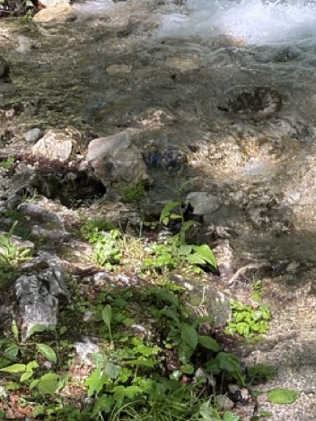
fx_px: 1728
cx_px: 321
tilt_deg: -9.9
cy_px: -62
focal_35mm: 142
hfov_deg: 10.4
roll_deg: +1.7
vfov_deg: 13.6
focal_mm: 5.96
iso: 32
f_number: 1.6
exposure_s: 1/233
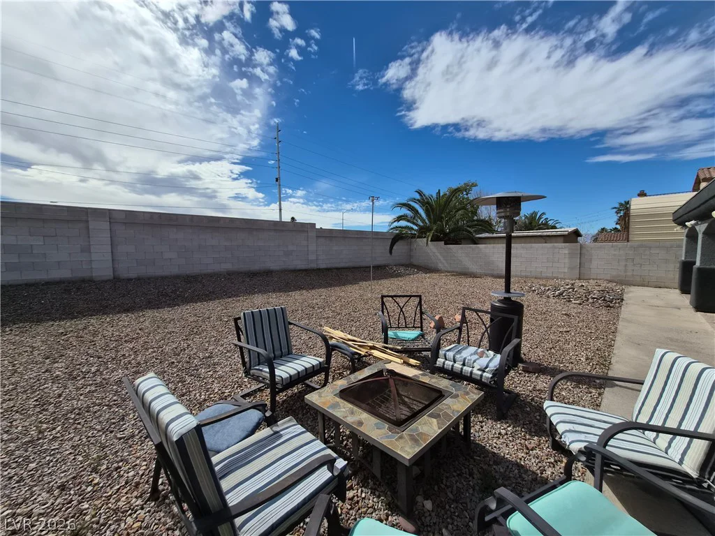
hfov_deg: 106.2
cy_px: 268
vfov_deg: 89.9
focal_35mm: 13
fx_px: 269
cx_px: 358
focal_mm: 1.7
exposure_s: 1/2680
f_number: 2.2
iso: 25
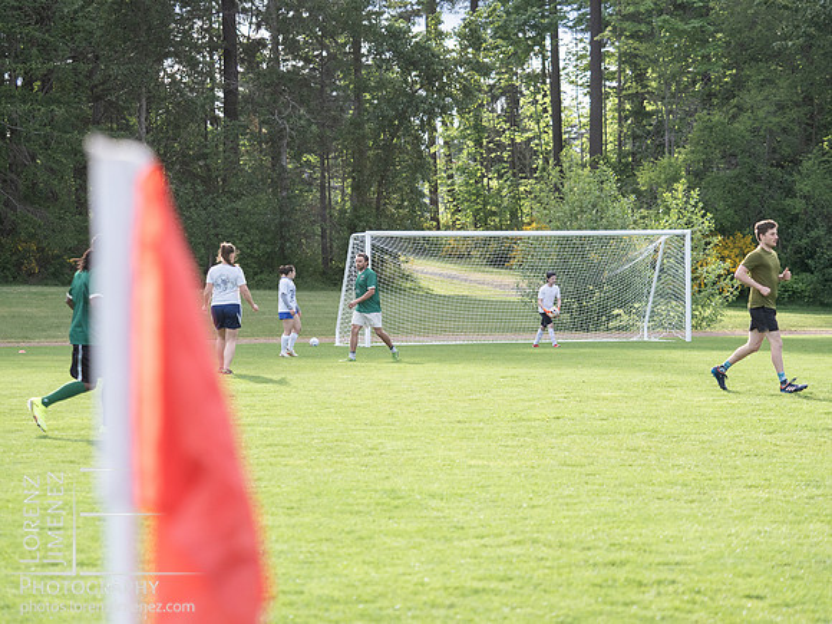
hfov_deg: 15.9
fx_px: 2980
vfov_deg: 12.0
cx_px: 416
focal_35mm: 124
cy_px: 312
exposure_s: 1/1250
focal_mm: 62
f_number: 2.8
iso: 320
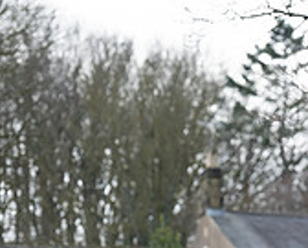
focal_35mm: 547
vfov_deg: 2.8
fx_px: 4995
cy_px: 365
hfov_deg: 3.5
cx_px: -1
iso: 1000
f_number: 3.5
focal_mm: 140
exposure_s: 1/1000
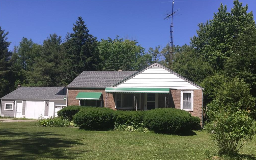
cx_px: 127
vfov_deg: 40.5
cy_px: 94
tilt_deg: +3.9
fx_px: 216
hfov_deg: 61.2
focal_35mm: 31
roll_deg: -2.1
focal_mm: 4.15
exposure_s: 1/1647
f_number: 2.2
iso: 32
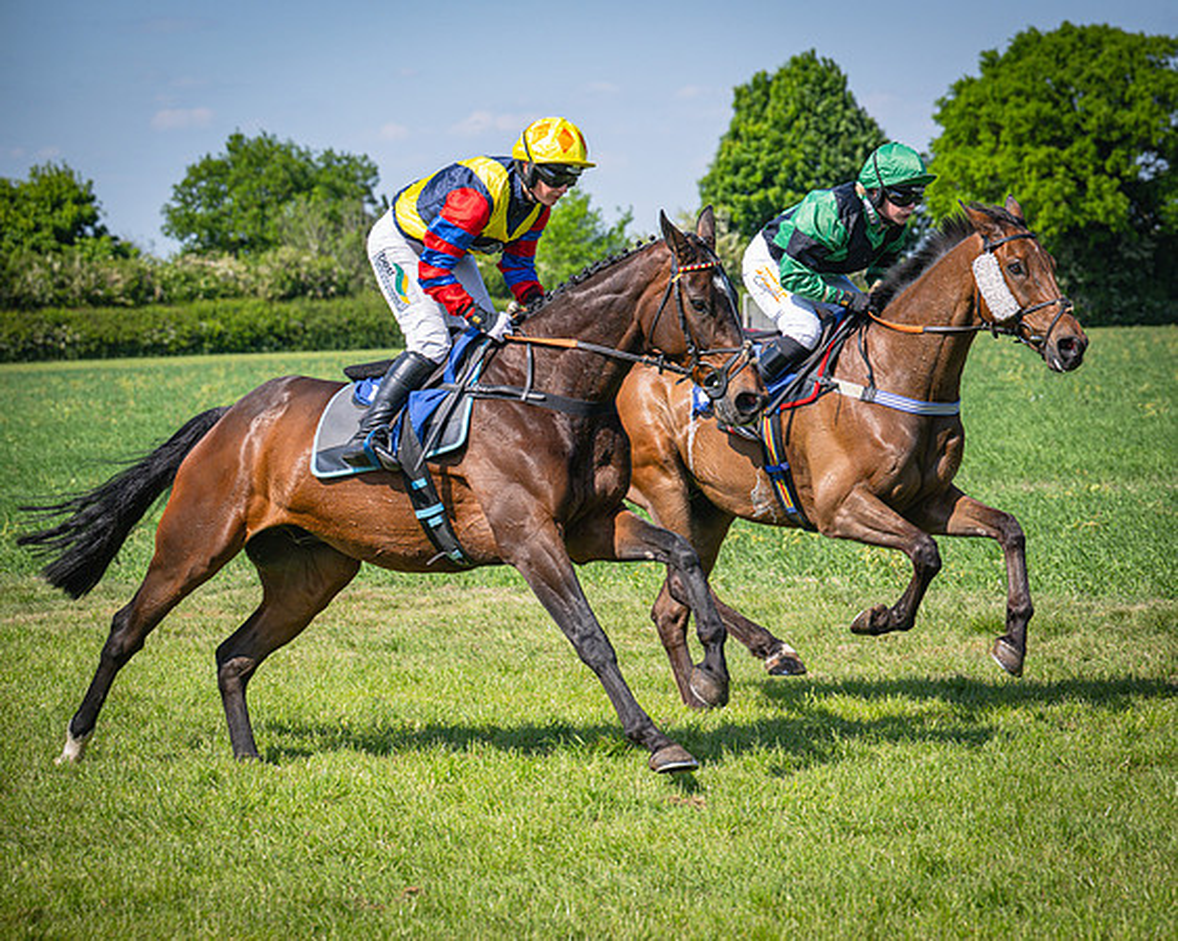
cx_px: 816
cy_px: 485
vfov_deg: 12.3
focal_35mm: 125
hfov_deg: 15.4
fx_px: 4357
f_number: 5
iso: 400
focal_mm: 96
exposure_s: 1/2000
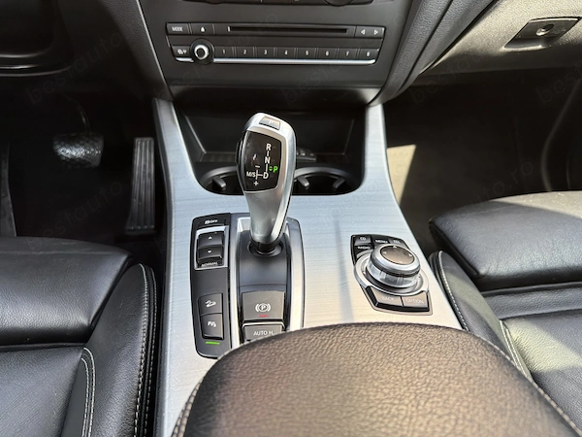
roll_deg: -1.4
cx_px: 291
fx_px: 404
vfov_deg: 56.8
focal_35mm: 24
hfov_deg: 71.6
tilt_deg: -37.1
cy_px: 218
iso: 100
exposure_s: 1/195
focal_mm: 6.76
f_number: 1.78
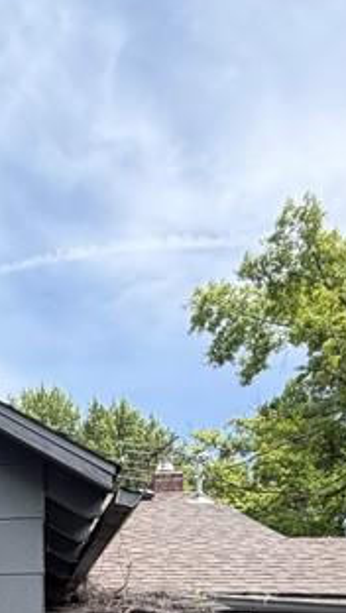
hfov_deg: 21.7
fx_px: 814
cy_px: 733
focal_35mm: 50
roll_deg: +0.7
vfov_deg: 33.6
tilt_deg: +5.3
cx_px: -100
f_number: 2.2
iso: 50
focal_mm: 2.22
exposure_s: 1/502
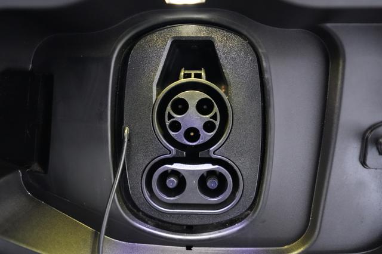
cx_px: 191
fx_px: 297
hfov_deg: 65.5
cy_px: 127
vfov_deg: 46.4
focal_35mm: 28
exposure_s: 1/60
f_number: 2.8
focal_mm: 28
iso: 8000
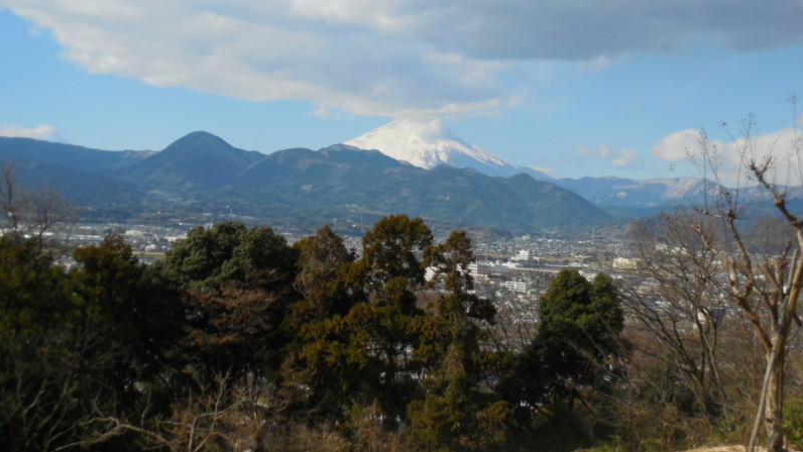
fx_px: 1235
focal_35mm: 58
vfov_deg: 20.7
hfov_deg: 36.0
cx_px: 403
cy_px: 173
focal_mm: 9.4
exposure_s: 1/1250
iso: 125
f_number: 4
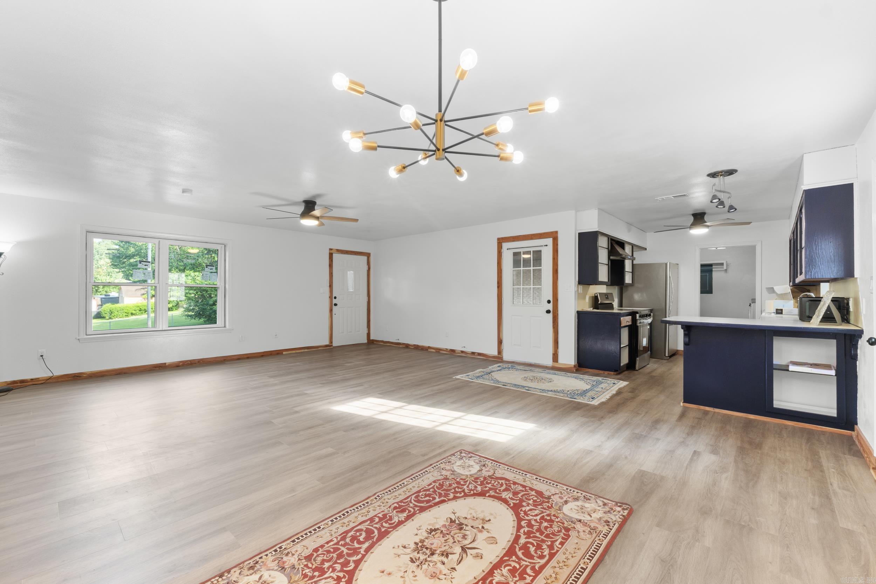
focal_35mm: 15
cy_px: 292
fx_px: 365
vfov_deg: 77.3
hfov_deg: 100.4
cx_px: 438
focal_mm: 10
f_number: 9
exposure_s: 1/2
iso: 160
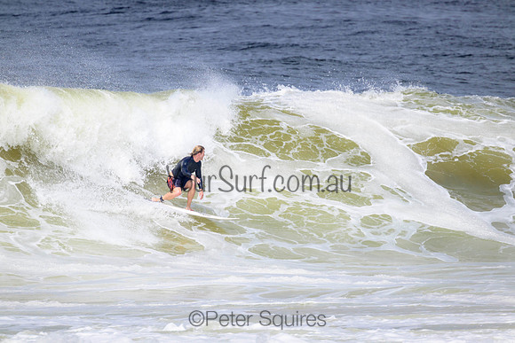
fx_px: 11447
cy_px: 172
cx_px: 258
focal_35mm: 800
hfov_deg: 2.6
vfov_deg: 1.7
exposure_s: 1/2000
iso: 640
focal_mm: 800
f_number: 11
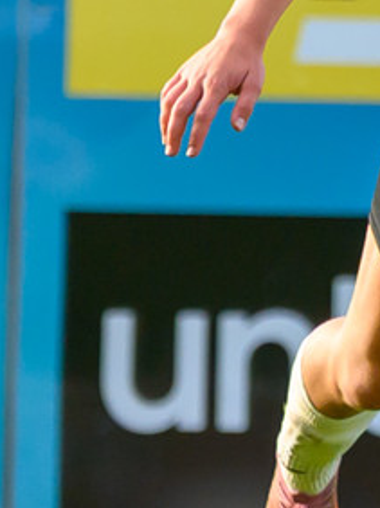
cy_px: 33
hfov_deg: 0.3
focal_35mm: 4489
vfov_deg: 0.4
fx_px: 65804
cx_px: 588
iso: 640
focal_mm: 600
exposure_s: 1/1000
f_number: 6.3
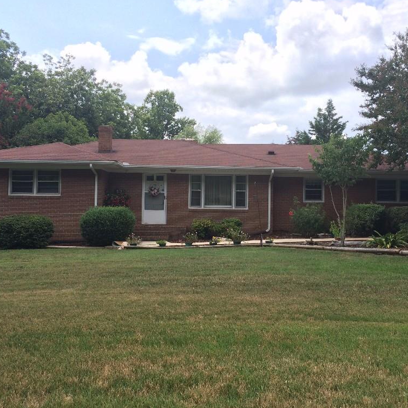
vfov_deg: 46.0
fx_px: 480
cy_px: 202
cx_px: 211
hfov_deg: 46.0
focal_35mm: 36
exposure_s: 1/1172
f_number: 2.2
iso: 32
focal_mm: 4.12
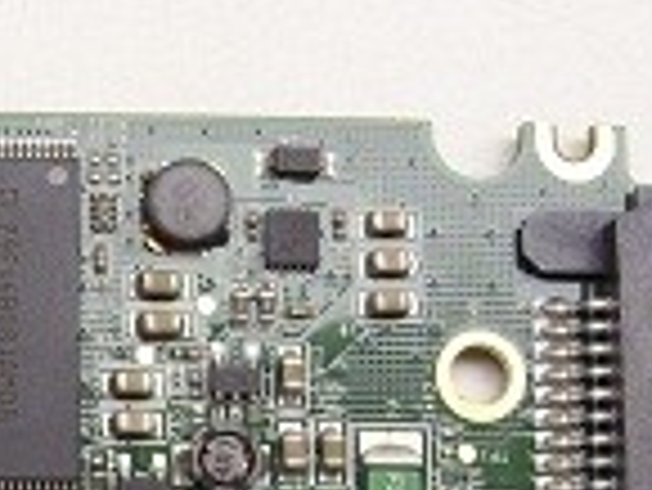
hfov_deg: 14.5
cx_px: -139
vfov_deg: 11.2
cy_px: 555
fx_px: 2469
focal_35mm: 131
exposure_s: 1/35
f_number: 2.8
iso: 50
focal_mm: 6.3
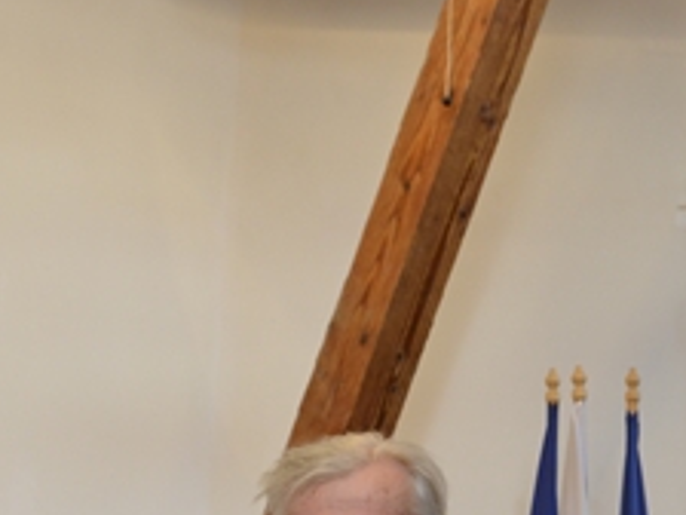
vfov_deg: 20.0
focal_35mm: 71
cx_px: 756
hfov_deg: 25.4
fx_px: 1407
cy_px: 527
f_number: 4.5
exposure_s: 1/80
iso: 2500
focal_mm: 29
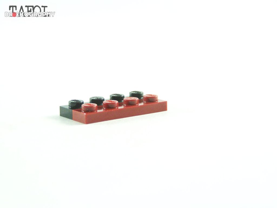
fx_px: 752
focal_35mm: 94
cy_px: 104
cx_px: 138
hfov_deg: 20.9
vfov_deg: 15.7
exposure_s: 1/60
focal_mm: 15.6
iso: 400
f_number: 3.2
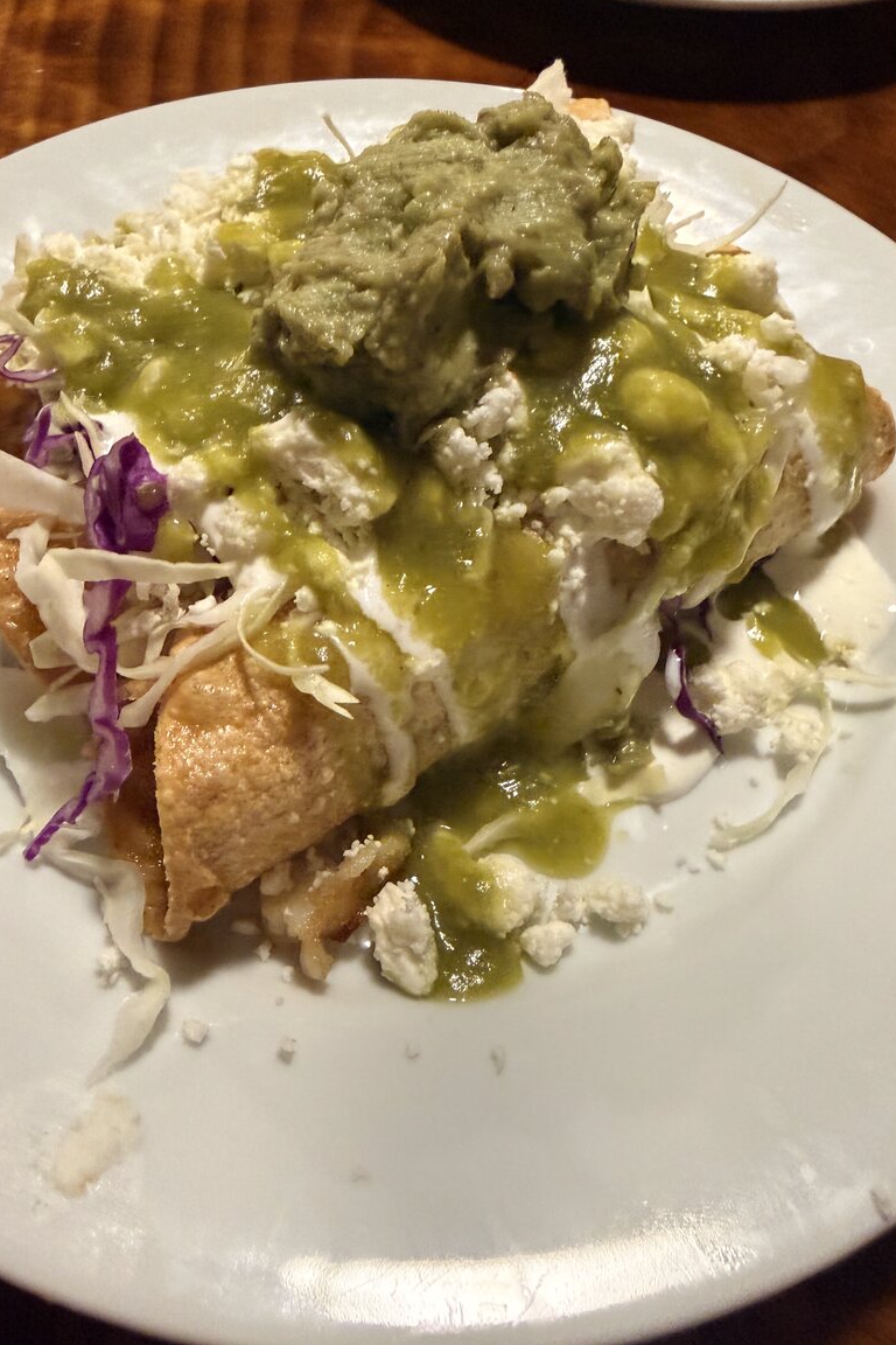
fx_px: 971
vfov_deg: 69.4
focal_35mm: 26
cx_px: 446
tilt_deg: -51.6
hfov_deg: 49.6
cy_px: 695
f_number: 2.2
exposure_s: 1/60
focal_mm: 2.22
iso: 640
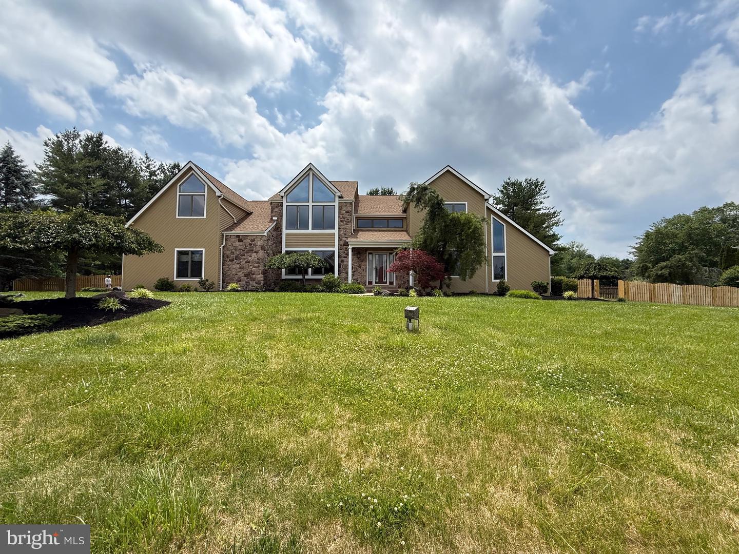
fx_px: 299
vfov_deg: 85.7
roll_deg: -0.9
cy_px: 277
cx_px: 370
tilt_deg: +2.4
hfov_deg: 102.1
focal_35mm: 14
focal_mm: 2.22
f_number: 2.2
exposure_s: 1/2237
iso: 64
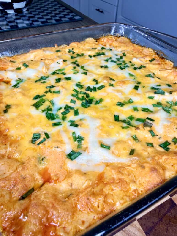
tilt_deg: -42.9
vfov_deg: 71.6
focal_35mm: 24
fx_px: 164
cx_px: 88
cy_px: 118
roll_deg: -1.3
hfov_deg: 56.8
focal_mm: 2.22
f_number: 2.2
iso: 25
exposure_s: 1/120
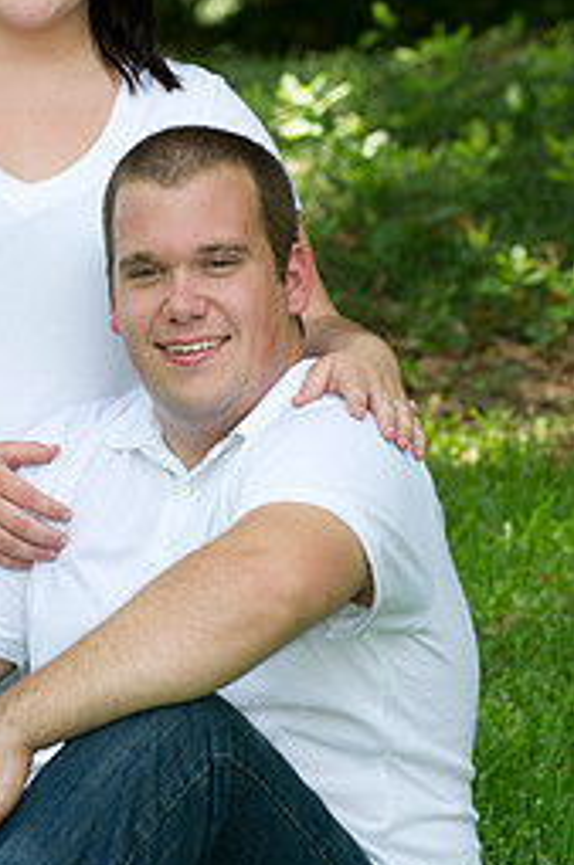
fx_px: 6580
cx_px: 70
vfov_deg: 7.5
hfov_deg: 5.0
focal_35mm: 274
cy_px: 373
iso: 400
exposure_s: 1/200
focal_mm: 155
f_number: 5.6
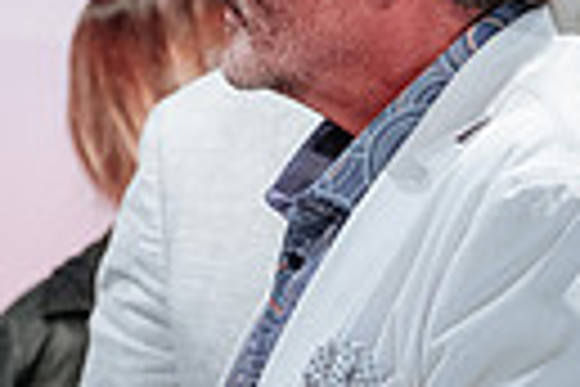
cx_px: 117
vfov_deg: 1.8
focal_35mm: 752
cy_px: 303
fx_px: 12115
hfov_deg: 2.7
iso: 1600
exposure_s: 1/125
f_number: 2.8
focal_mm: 106
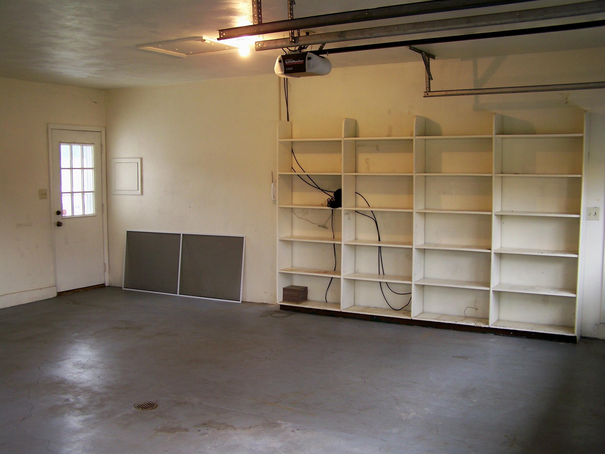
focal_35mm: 38
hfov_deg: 49.0
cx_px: 302
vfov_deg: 37.7
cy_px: 227
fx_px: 664
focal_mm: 6.3
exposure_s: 1/13
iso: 64
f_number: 2.8
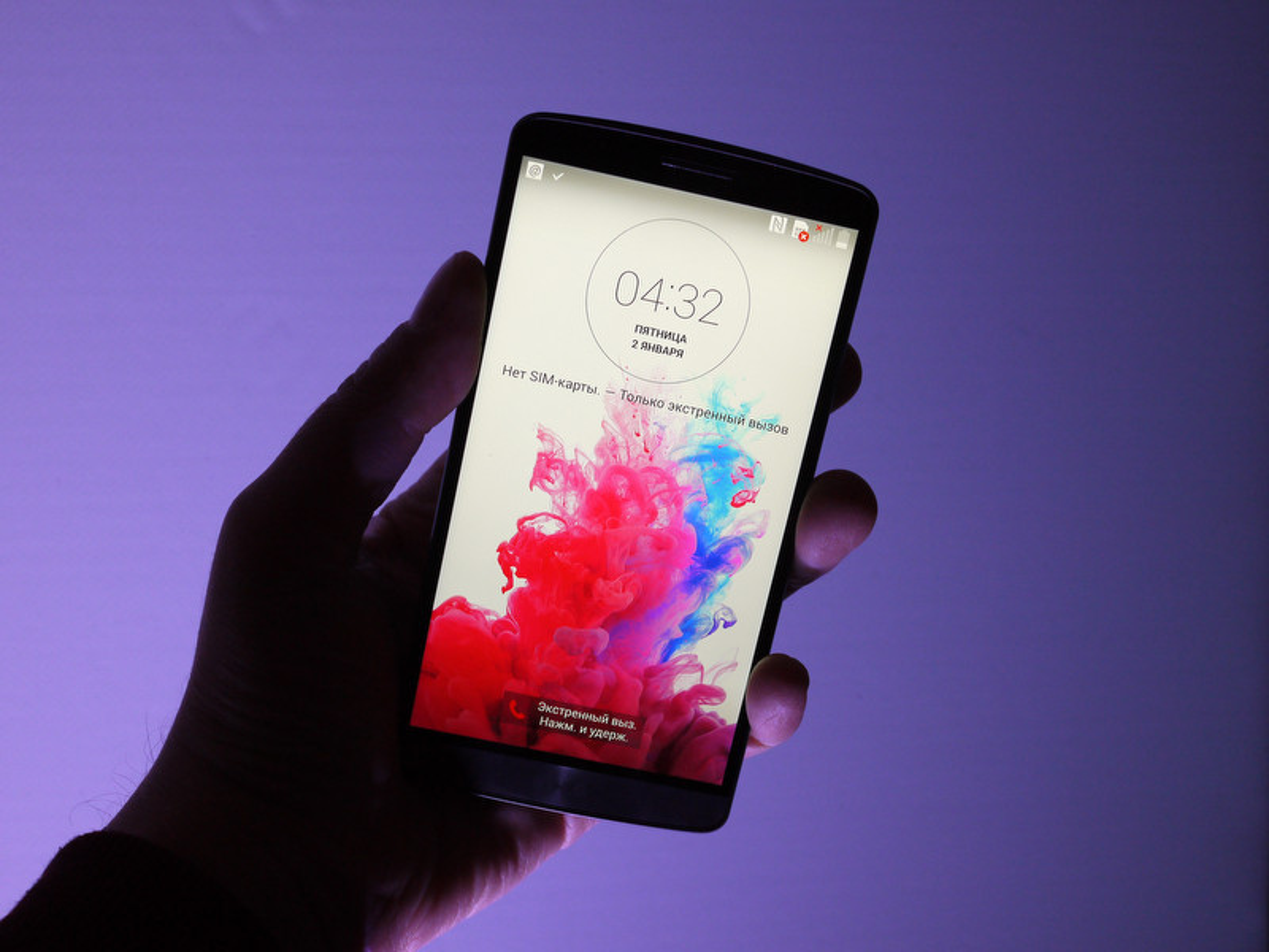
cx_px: 634
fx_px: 1466
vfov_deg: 36.0
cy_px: 476
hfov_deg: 46.8
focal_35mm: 40
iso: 500
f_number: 4.5
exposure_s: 1/160
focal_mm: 20
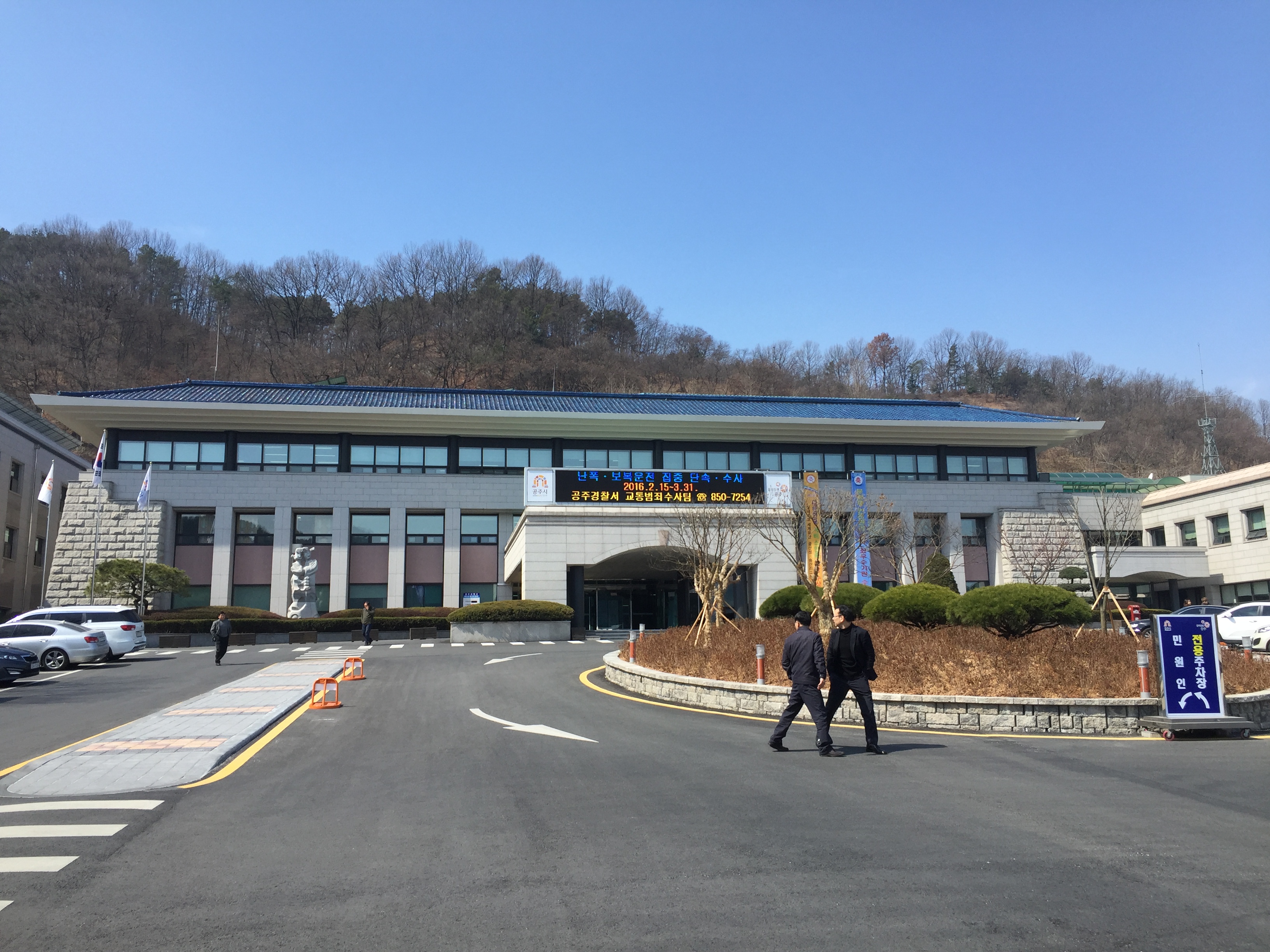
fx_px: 1064
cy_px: 476
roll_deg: +0.8
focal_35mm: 29
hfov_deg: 61.7
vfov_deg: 48.2
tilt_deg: +10.9
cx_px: 635
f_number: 2.2
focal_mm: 4.15
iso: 32
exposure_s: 1/1068
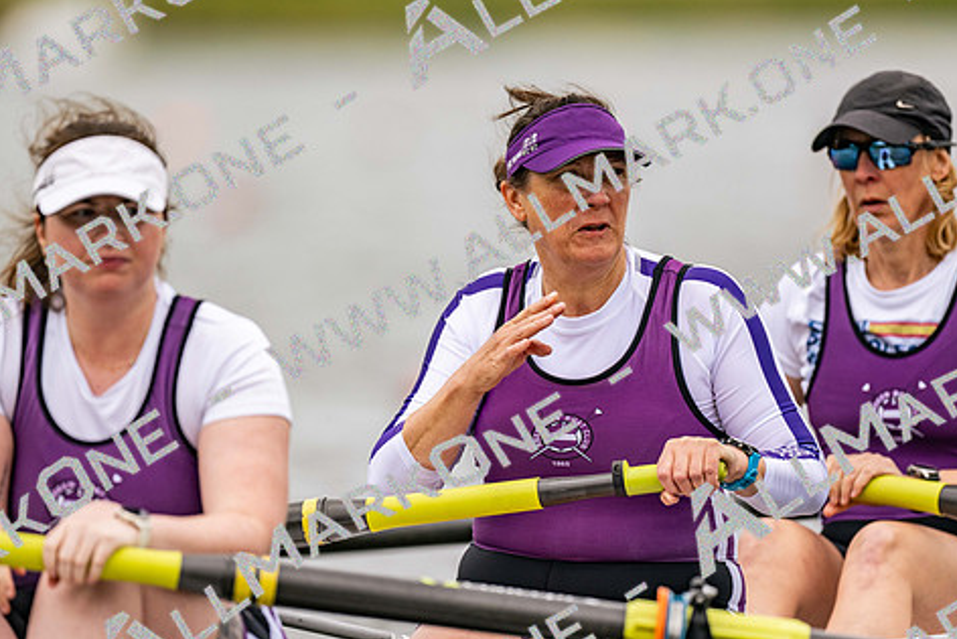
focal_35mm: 737
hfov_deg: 2.8
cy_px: 386
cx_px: 517
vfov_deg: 1.9
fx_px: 19597
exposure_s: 1/2500
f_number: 4
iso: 360
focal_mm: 600
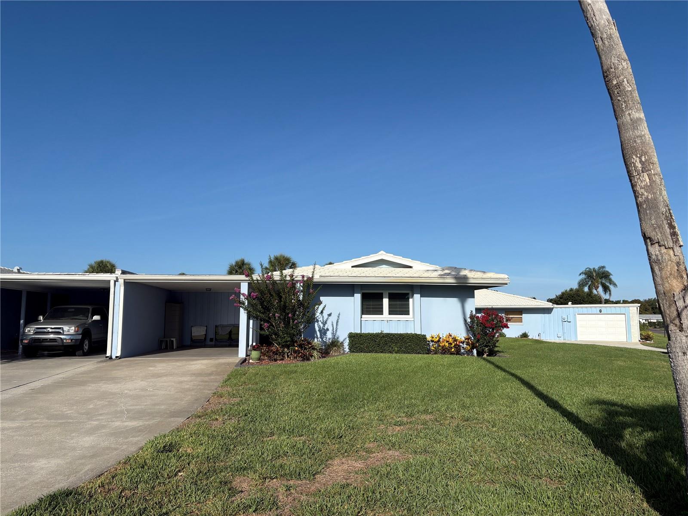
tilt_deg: +6.8
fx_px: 517
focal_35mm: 26
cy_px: 258
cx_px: 344
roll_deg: +0.5
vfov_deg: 53.1
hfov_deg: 67.3
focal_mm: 5.96
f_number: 1.6
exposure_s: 1/5814
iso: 50
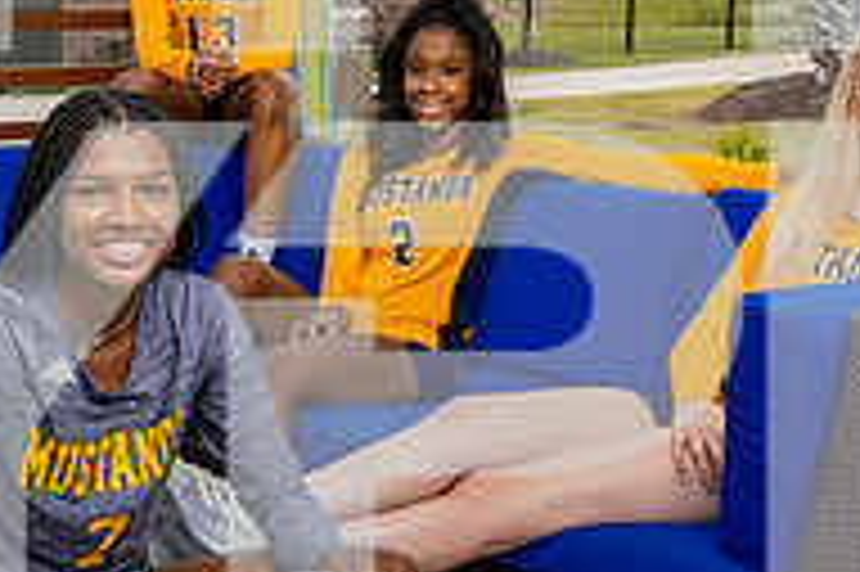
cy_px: 363
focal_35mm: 73
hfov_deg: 27.0
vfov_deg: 18.6
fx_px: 1742
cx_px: 140
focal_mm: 24
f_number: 10
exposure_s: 1/200
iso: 160
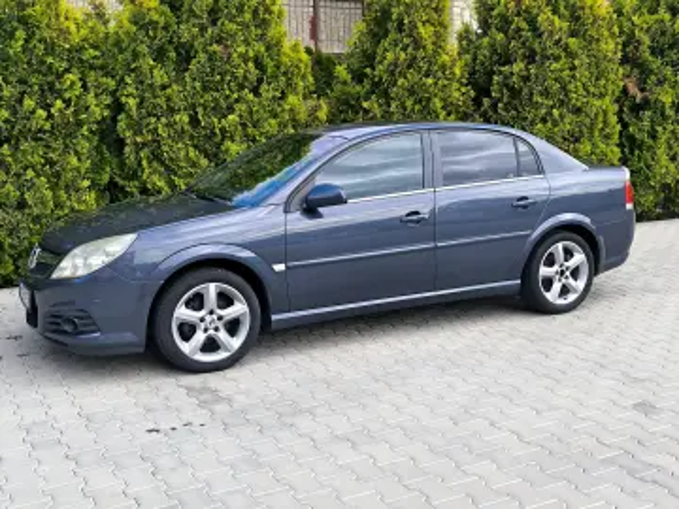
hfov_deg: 49.0
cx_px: 340
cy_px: 254
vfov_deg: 37.7
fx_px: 745
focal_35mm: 38
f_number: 1.9
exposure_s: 1/480
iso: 50
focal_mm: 6.92
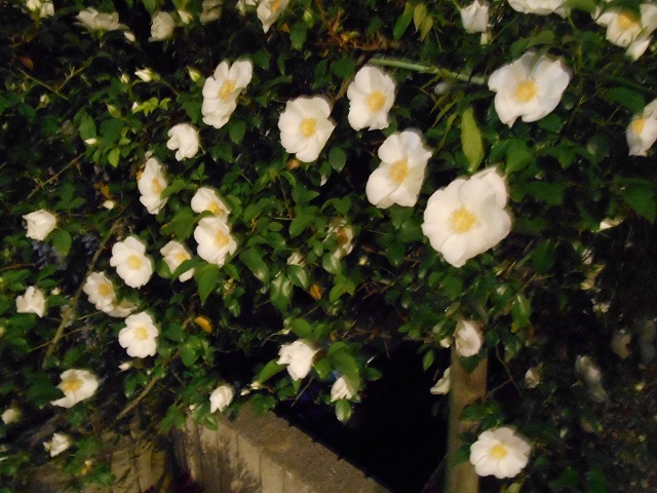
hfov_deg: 67.3
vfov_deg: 53.1
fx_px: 493
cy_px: 246
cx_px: 328
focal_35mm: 26
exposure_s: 1
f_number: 3.4
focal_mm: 4.7
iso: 1600
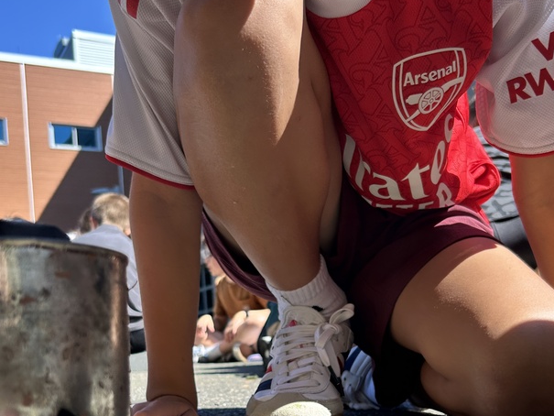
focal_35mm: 44
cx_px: 234
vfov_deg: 31.9
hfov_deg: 42.8
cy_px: 342
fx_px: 704
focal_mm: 5.7
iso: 50
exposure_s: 1/949
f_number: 1.5
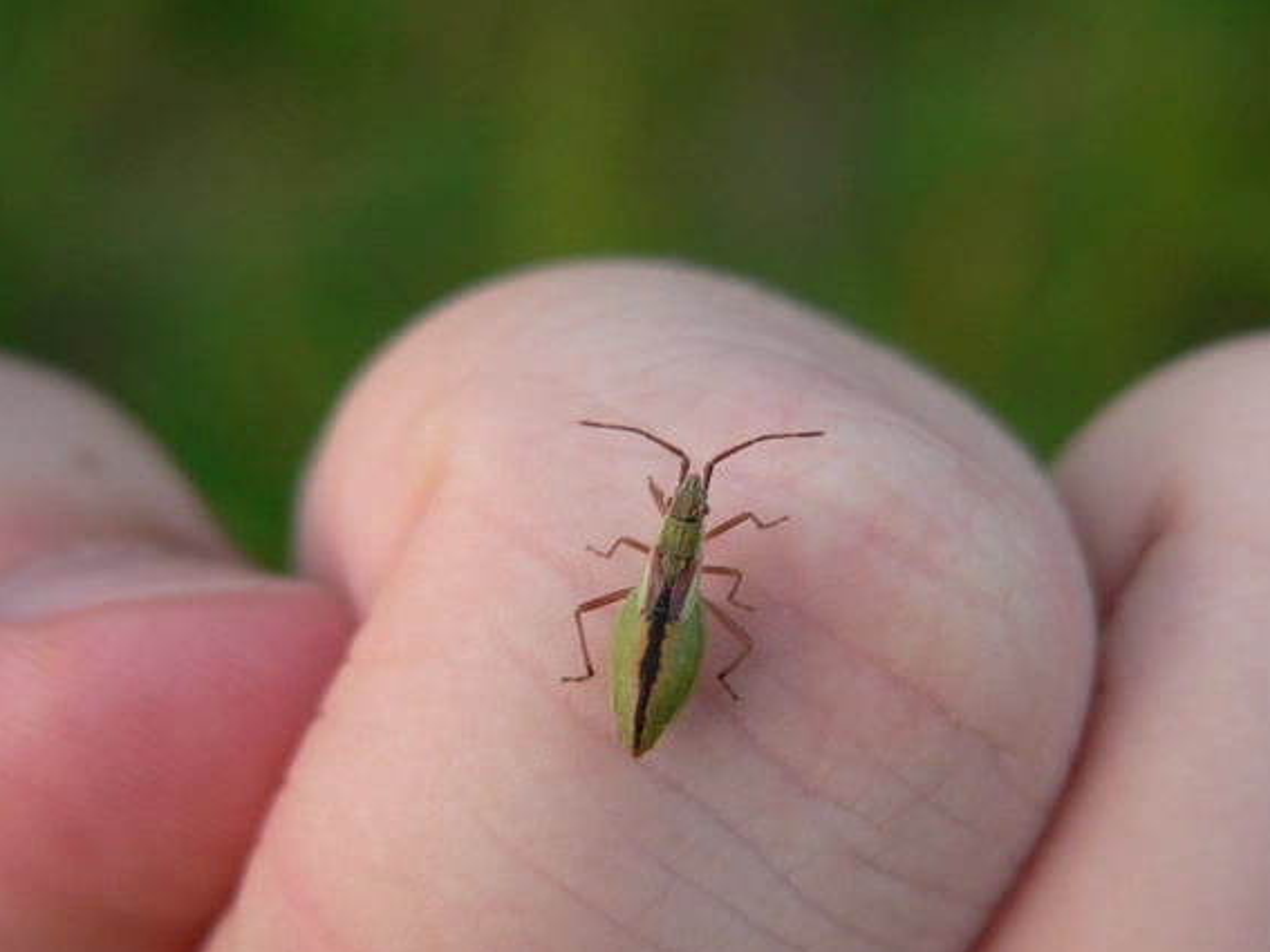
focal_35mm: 96
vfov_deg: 15.4
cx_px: 676
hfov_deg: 20.4
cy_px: 515
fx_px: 3521
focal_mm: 14.2
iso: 100
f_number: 2.8
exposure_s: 1/25
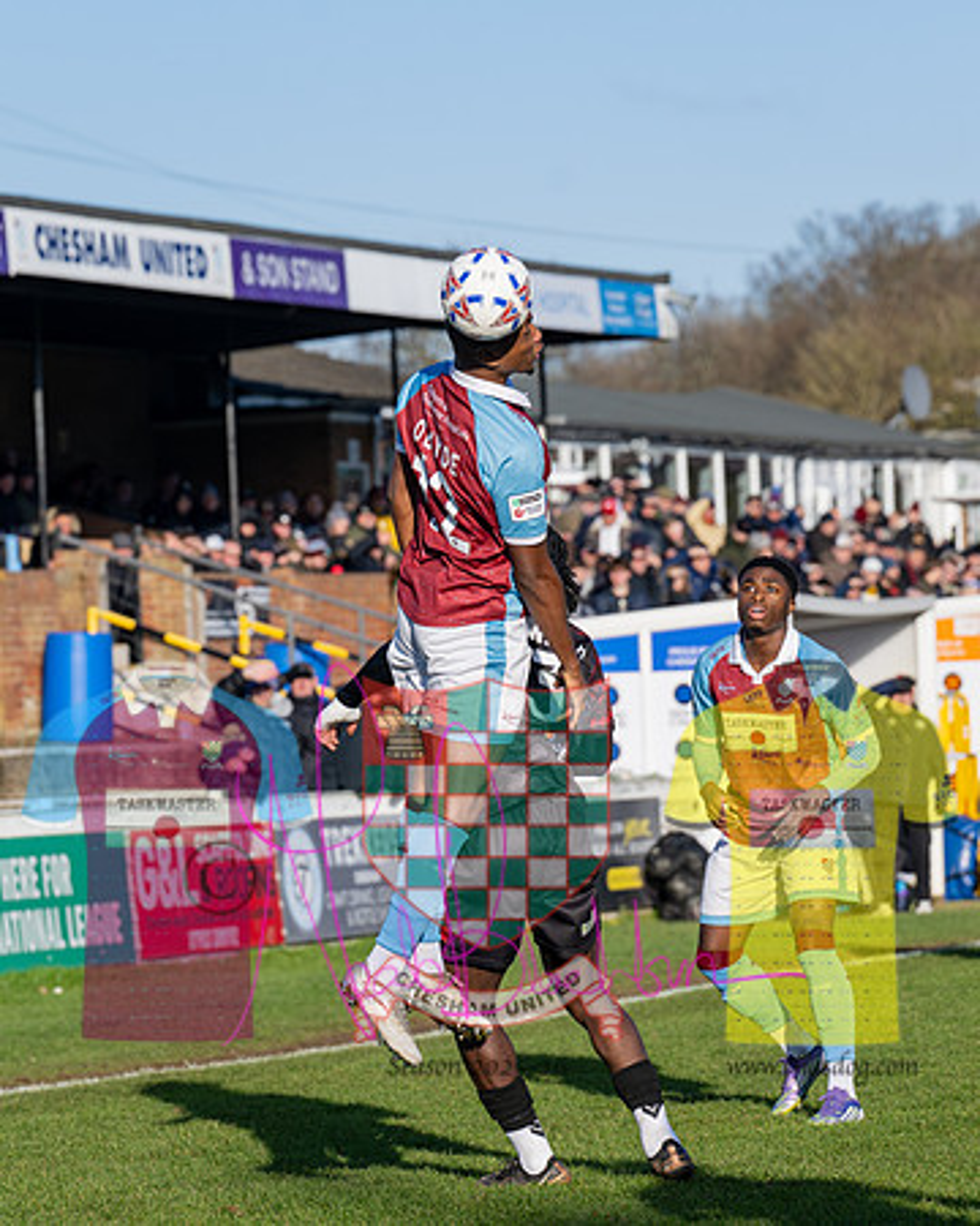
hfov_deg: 7.5
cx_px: 219
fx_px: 7463
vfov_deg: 9.4
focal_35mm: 206
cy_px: 608
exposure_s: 1/2500
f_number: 5
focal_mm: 140
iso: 320
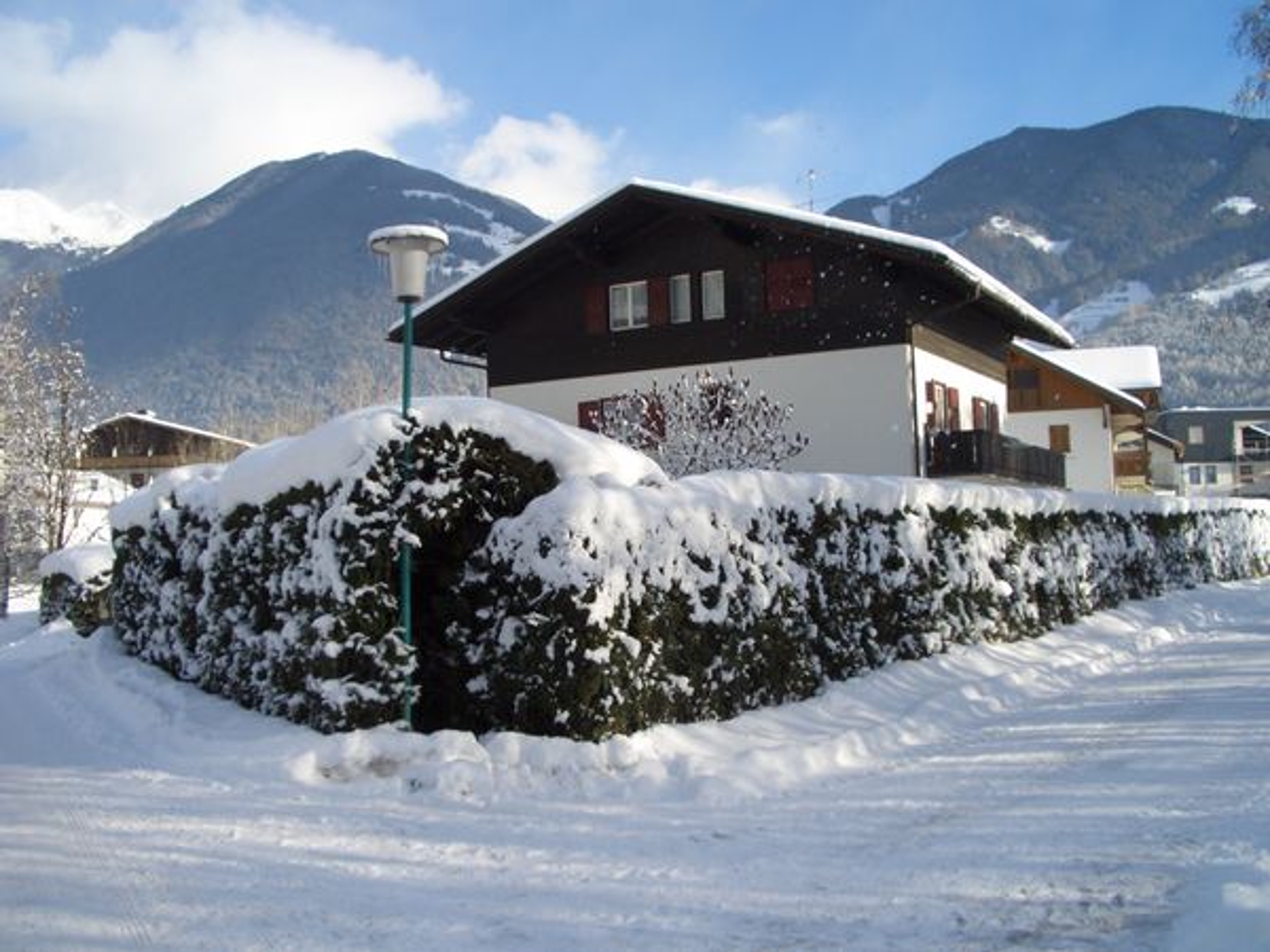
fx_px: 1284
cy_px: 476
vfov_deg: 40.7
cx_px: 635
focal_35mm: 35
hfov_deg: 52.6
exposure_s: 1/400
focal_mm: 5.8
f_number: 4.3
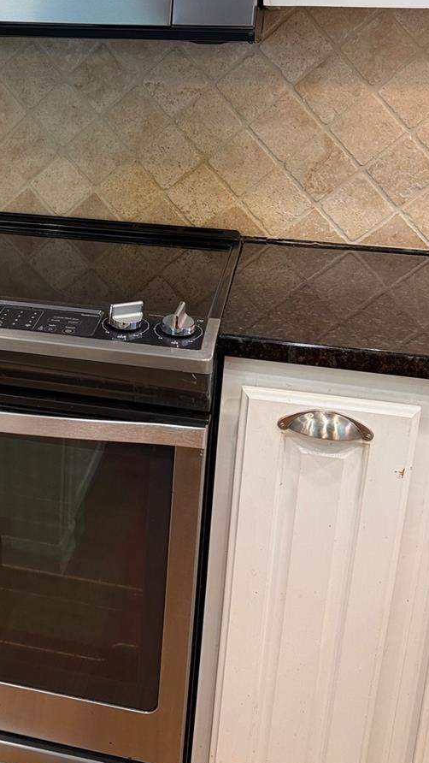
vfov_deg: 45.2
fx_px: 910
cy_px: 297
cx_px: 40
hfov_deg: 25.7
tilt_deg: -17.1
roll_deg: -2.0
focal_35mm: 45
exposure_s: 1/60
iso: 160
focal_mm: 6.76
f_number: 1.78
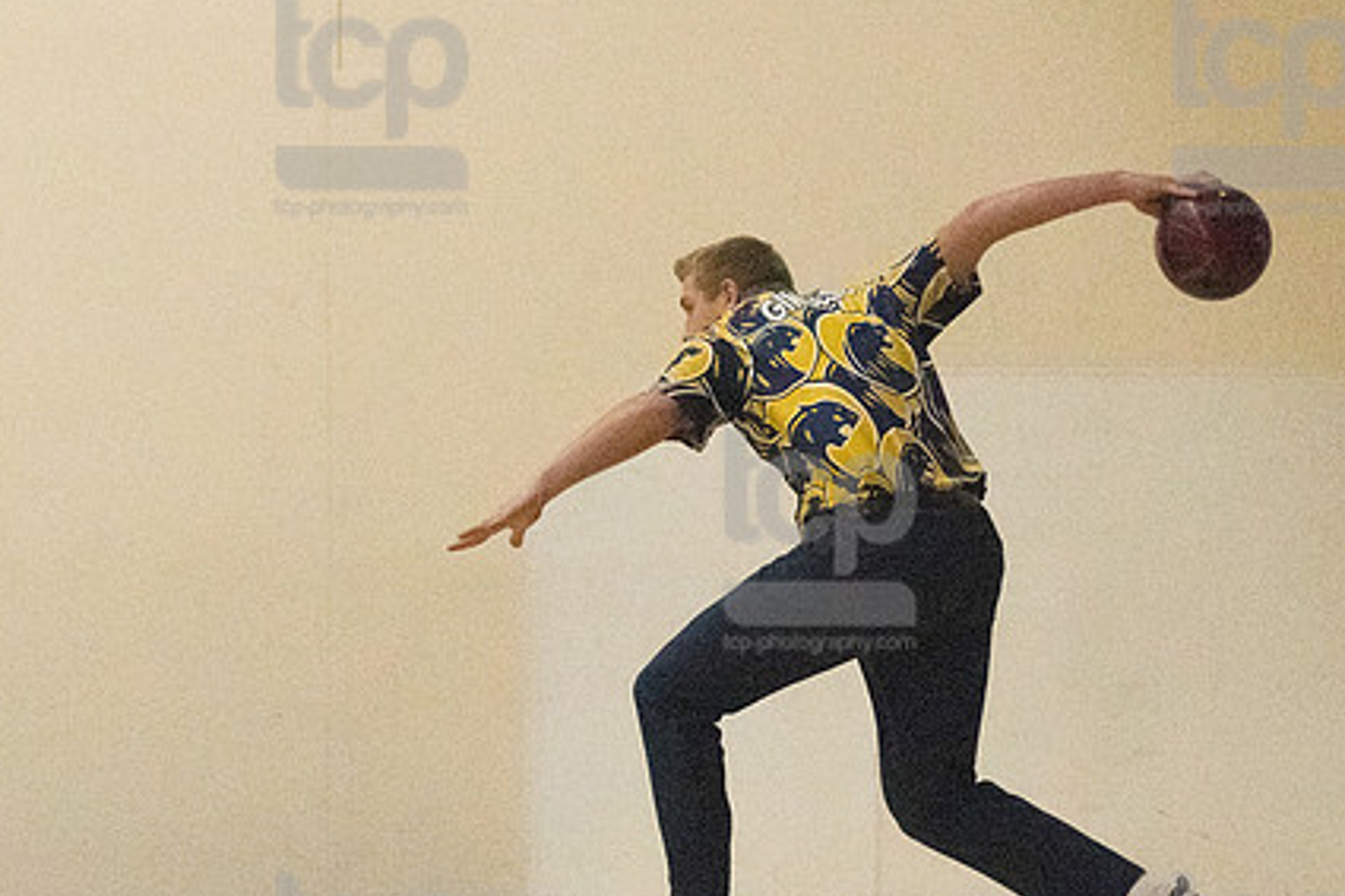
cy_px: 541
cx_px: 820
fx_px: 8403
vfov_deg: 6.1
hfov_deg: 9.1
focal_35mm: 225
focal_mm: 110
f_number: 4.5
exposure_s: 1/1250
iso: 10000
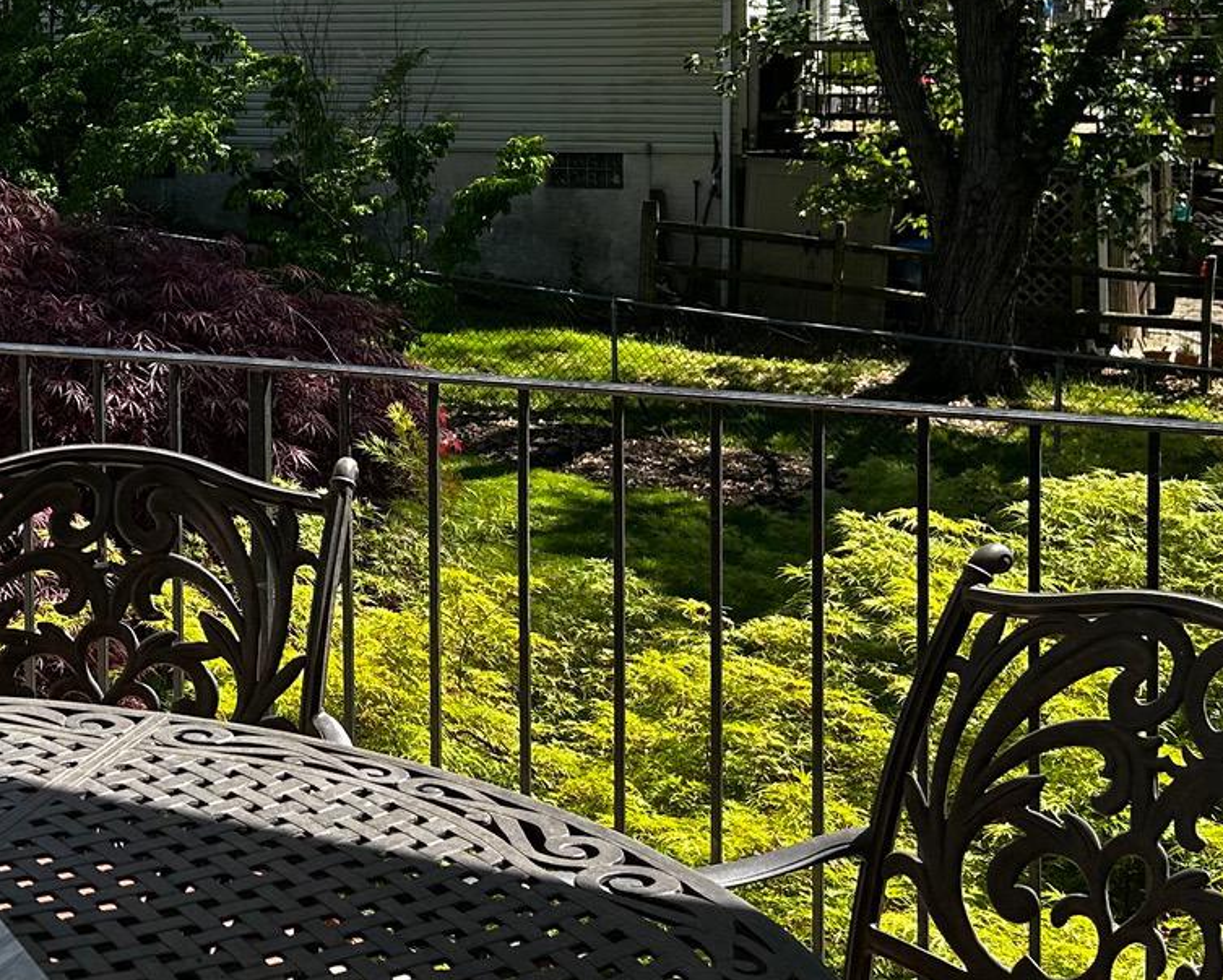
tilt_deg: -2.8
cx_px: -169
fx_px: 2499
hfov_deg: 25.3
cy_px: 109
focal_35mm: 69
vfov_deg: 21.7
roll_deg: +0.4
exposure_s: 1/2045
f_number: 1.5
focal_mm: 5.7
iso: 50
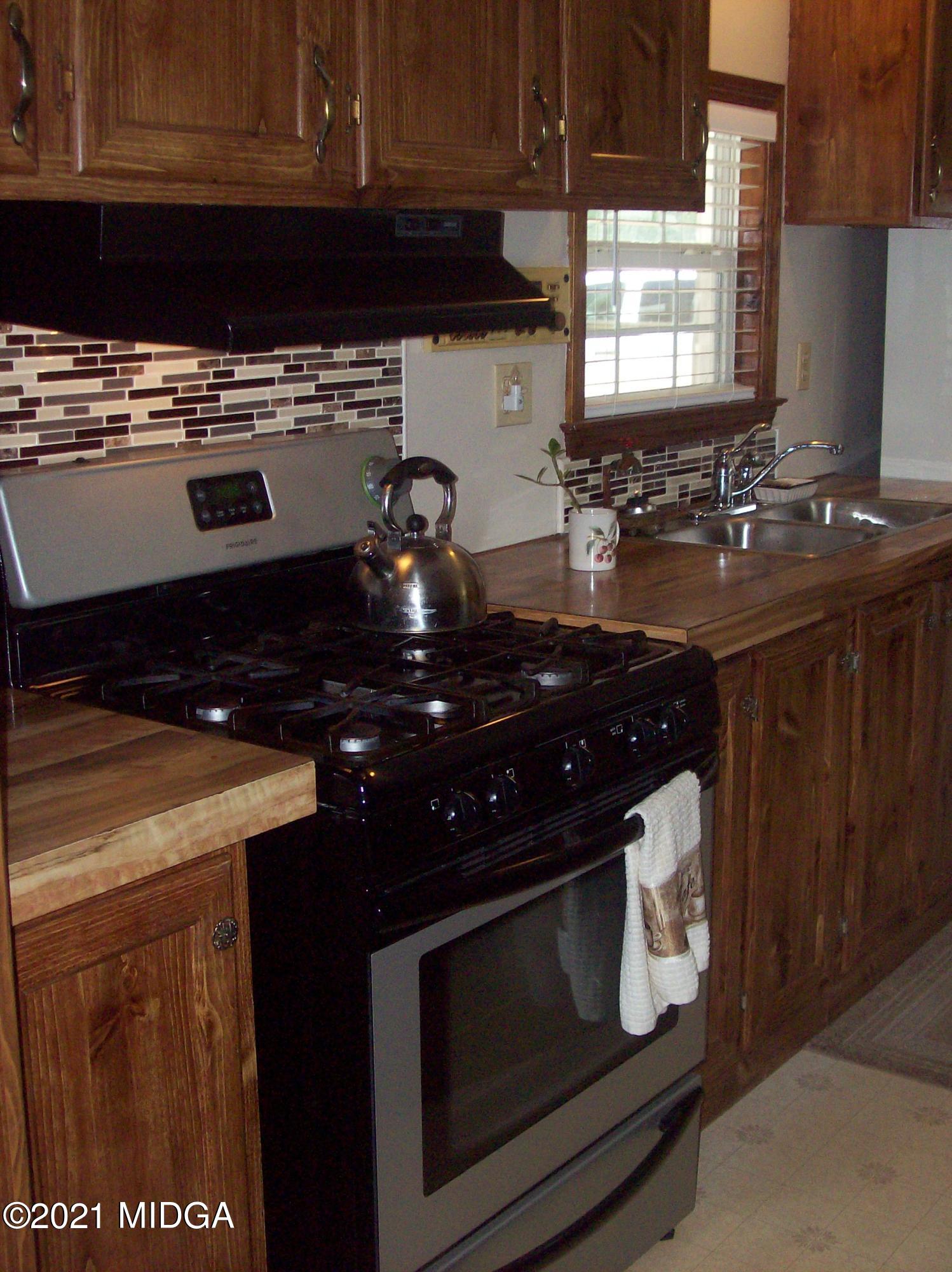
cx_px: 476
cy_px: 636
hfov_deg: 32.2
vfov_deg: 42.1
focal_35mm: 45
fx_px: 1652
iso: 140
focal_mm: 7.6
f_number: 3
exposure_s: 1/73.1
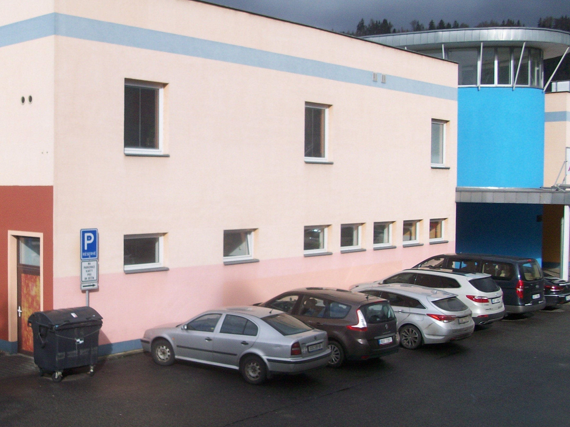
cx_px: 189
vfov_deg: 30.2
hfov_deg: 39.2
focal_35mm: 48
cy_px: 183
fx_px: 791
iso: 64
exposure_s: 1/604
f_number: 2.8
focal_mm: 5.7
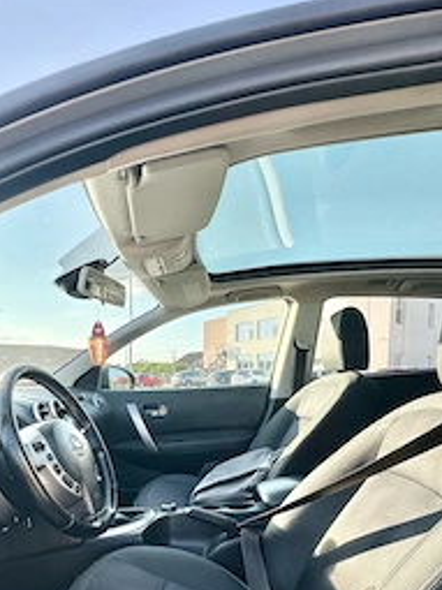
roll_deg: -0.9
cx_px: 160
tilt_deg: -5.5
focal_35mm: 22
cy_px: 414
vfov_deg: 73.0
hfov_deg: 60.1
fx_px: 375
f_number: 2.2
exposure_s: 1/356
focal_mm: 2.22
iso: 40
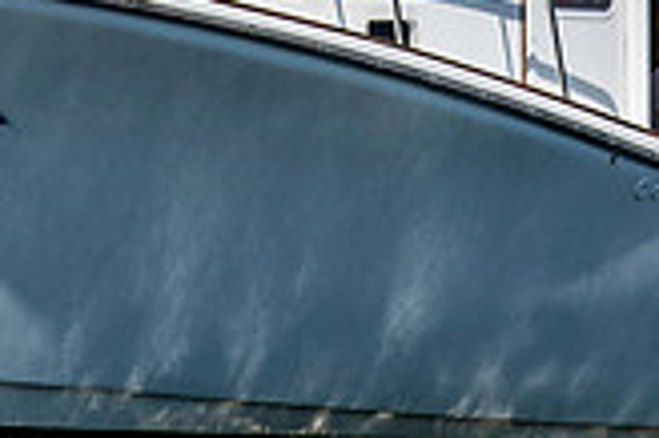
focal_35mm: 1593
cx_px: 454
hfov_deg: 1.3
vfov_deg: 0.9
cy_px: -307
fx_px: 29131
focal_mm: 300
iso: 320
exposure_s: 1/4000
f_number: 5.6
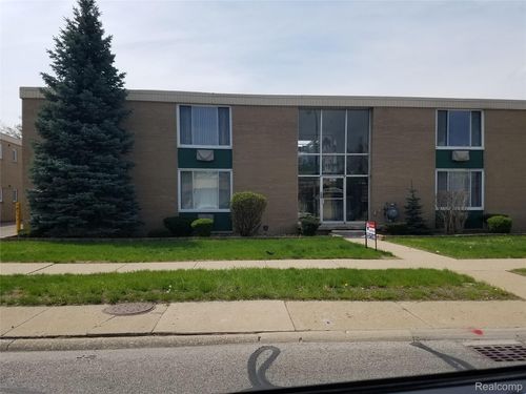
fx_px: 395
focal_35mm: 26
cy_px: 197
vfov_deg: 53.1
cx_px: 263
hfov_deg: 67.3
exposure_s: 1/3328
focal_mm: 4.2
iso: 50
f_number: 1.7
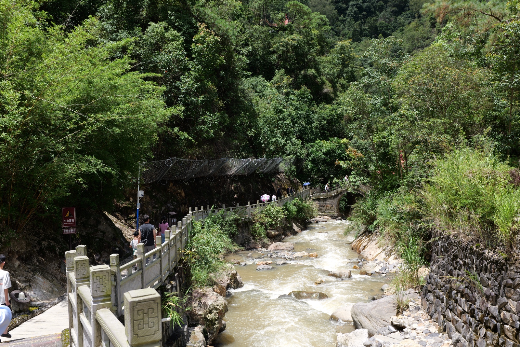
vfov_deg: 42.3
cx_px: 260
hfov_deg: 60.3
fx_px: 448
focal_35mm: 31
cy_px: 174
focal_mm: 31
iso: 100
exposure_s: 1/200
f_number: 6.3
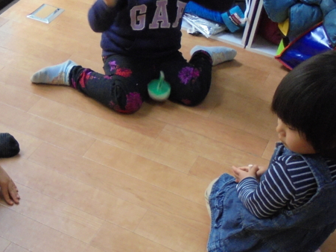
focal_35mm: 59
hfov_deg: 31.7
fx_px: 573
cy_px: 207
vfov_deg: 24.4
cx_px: 58
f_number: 3.5
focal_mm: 4.6
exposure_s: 1/60
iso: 400
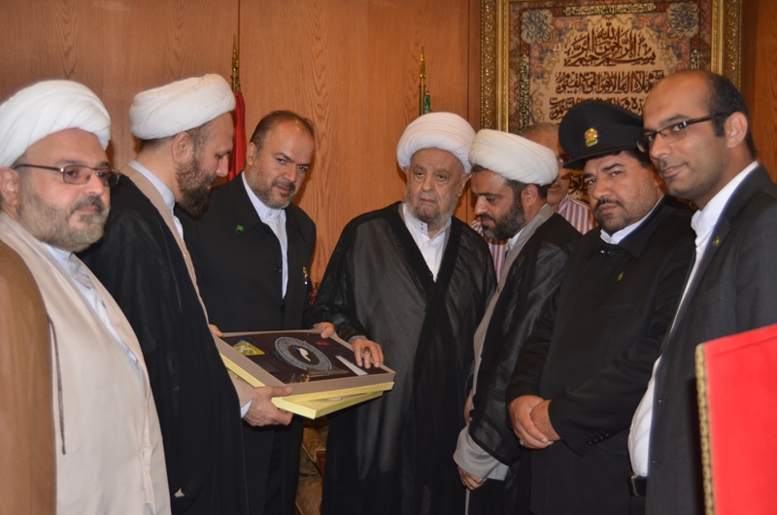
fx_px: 905
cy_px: 258
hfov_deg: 46.5
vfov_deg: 31.8
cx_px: 388
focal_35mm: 42
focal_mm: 28
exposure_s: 1/60
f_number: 4
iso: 320
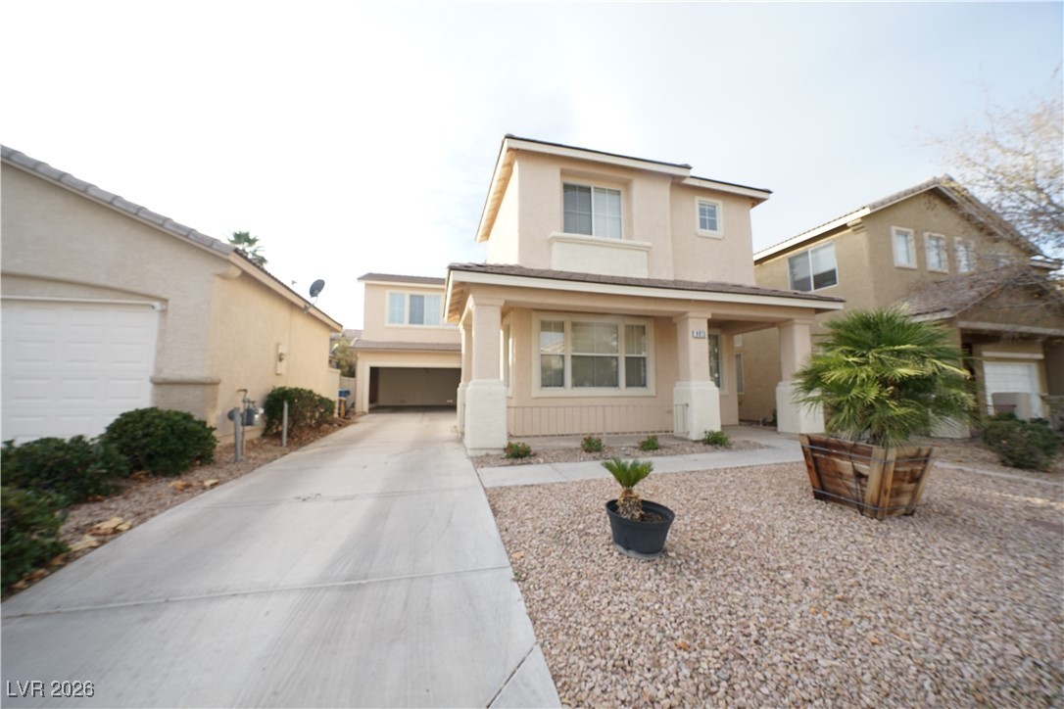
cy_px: 354
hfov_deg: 112.6
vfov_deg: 90.0
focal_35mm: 12
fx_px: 355
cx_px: 532
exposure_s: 1/125
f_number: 8
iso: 250
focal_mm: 12
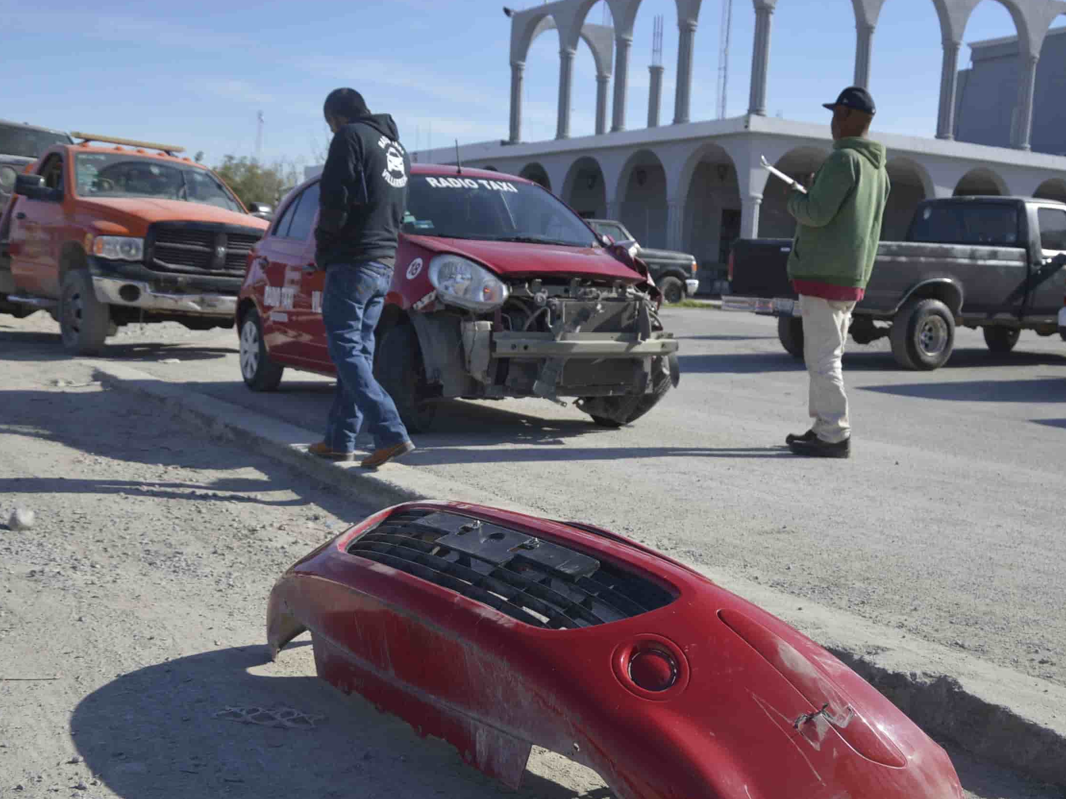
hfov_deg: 43.9
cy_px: 475
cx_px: 518
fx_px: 1324
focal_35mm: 43
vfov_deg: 33.5
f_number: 3.8
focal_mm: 22
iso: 100
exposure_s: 1/800
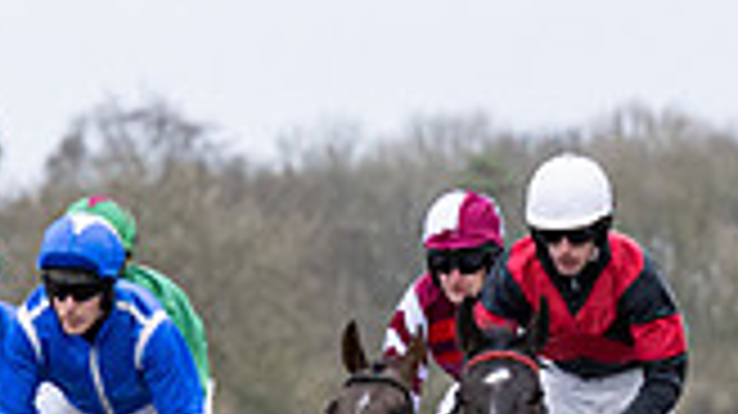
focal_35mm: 542
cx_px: 87
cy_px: 710
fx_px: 10599
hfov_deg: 4.0
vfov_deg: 2.2
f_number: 4
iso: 800
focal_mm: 95
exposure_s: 1/2000
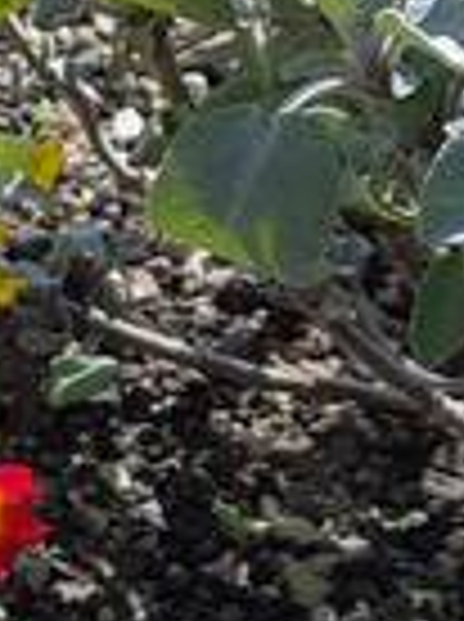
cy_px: 349
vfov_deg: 15.7
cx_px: -572
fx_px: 2259
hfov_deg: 10.4
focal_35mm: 126
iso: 40
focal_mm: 4
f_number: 1.8
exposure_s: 1/935
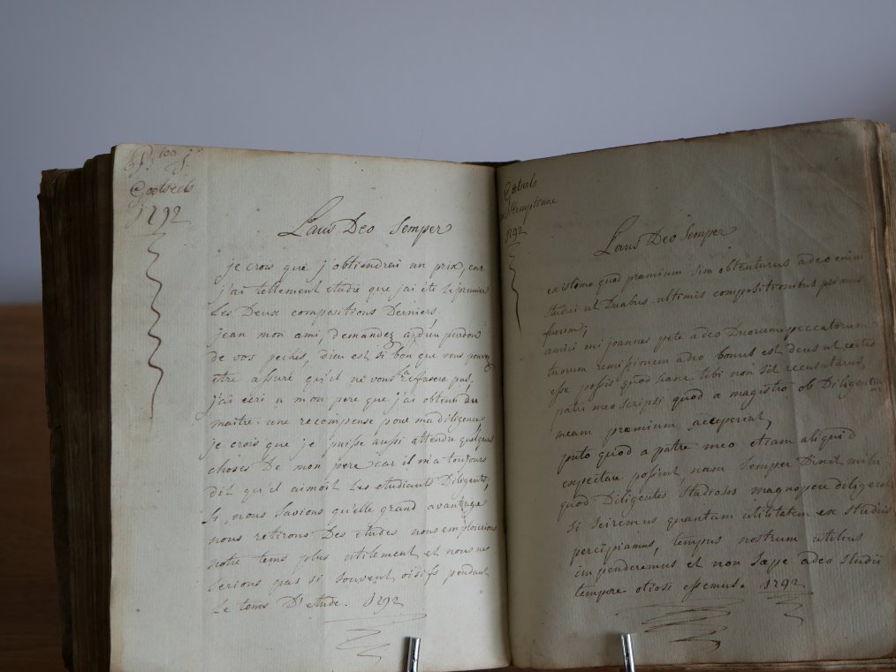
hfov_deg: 27.4
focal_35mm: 71
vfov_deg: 20.7
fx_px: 1838
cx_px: 487
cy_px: 390
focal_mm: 30
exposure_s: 1/60
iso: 250
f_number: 2.8
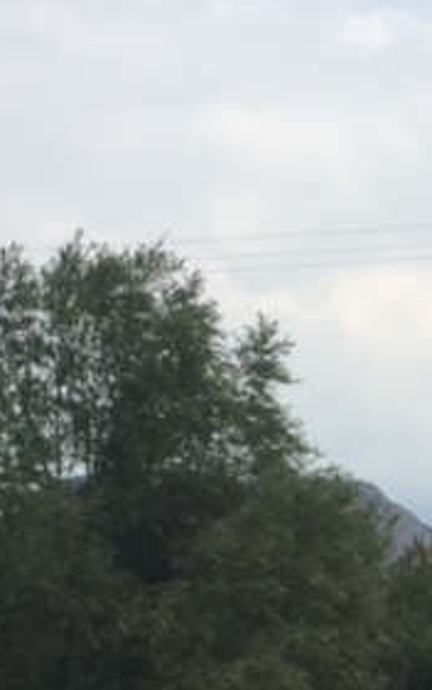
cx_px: 555
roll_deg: -0.4
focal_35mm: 126
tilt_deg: -6.5
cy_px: 830
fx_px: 2370
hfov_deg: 10.2
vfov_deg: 15.9
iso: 32
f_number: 2.2
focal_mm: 4.15
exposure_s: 1/1582
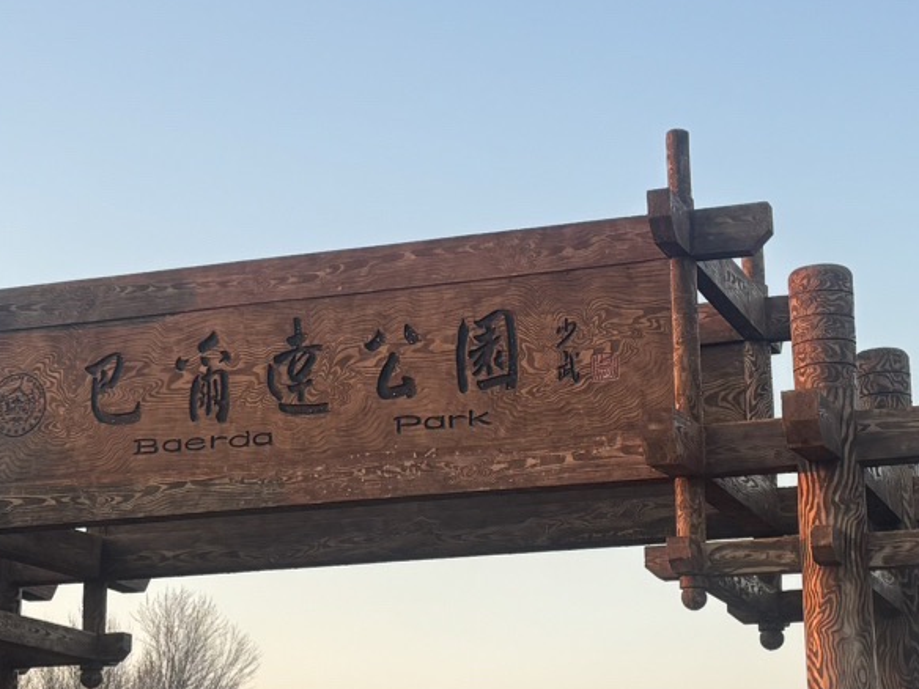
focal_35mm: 89
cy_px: 357
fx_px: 2363
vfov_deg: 16.6
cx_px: 455
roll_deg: +0.6
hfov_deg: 22.0
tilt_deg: +14.3
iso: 50
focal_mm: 5.96
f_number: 1.6
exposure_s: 1/525
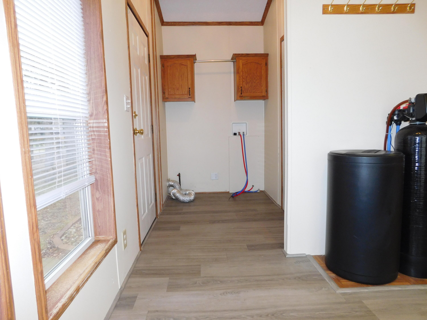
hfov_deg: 73.9
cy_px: 160
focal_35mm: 23
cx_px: 214
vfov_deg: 58.9
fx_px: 284
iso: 200
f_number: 3
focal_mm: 4
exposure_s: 1/30
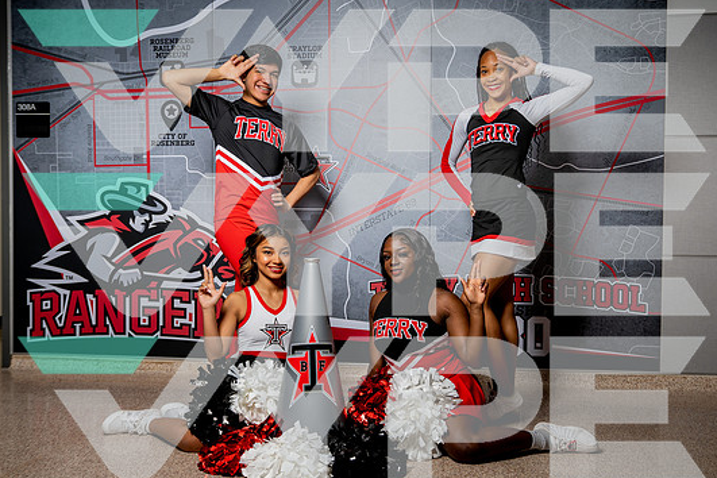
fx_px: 797
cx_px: 374
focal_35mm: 40
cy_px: 251
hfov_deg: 48.4
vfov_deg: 33.4
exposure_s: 1/250
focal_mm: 33
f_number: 4.5
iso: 100
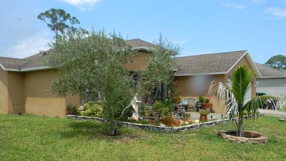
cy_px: 100
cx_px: 140
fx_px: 265
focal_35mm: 35
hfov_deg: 56.6
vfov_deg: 33.6
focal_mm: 5
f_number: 3.5
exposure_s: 1/670
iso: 80
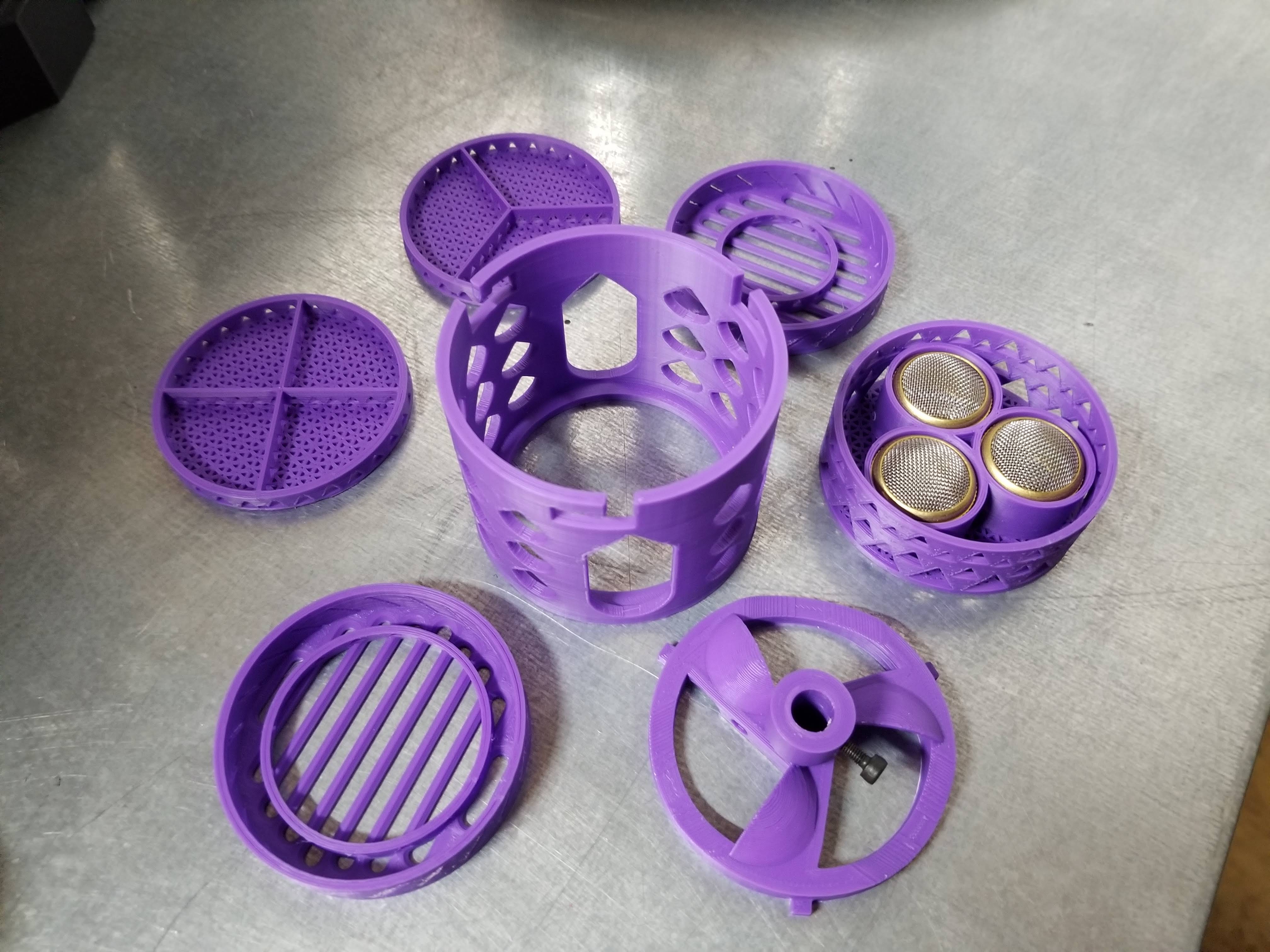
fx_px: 954
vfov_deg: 53.1
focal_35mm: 26
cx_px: 635
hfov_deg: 67.3
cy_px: 476
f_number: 1.7
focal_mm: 4.25
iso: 200
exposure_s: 1/17
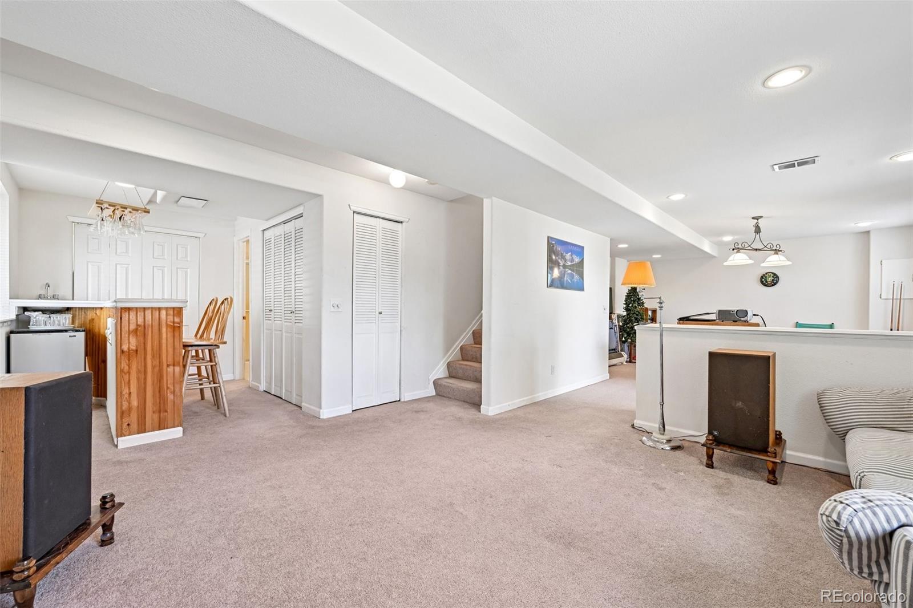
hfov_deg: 104.3
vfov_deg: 81.2
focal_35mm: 14
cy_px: 304
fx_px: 355
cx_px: 456
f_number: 10
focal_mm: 14
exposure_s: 1/13
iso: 400
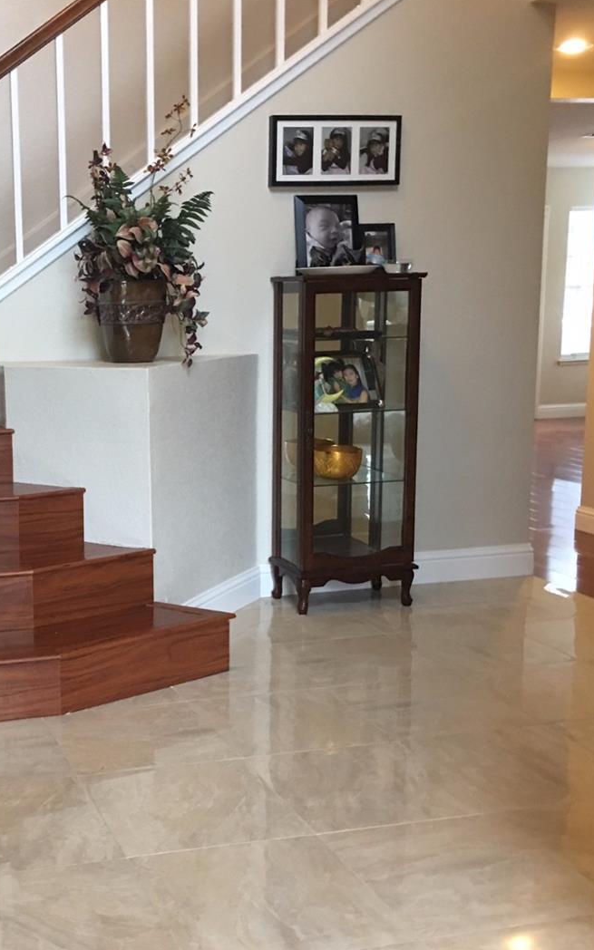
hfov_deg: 28.3
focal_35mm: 44
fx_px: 1140
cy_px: 503
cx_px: 75
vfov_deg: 45.2
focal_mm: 4.15
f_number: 2.2
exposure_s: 1/15
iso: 80
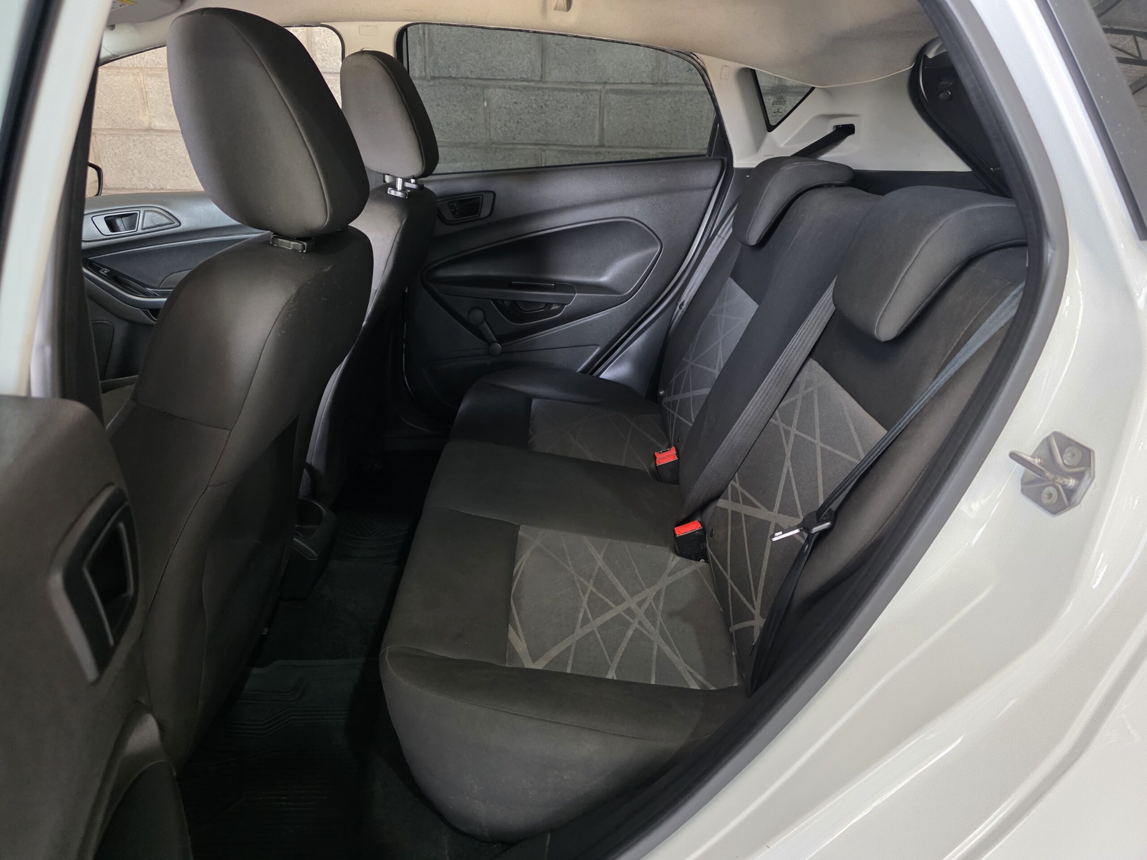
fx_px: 762
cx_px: 574
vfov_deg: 58.9
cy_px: 430
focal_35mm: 23
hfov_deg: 73.9
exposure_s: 1/100
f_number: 1.7
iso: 640
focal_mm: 6.3
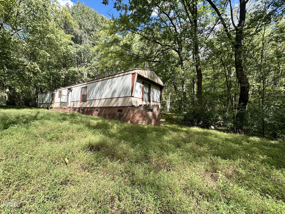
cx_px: 142
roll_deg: -1.7
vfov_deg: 85.7
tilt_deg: +3.1
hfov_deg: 102.1
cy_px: 107
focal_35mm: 14
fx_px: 115
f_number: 2.2
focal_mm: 2.22
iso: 40
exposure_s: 1/381
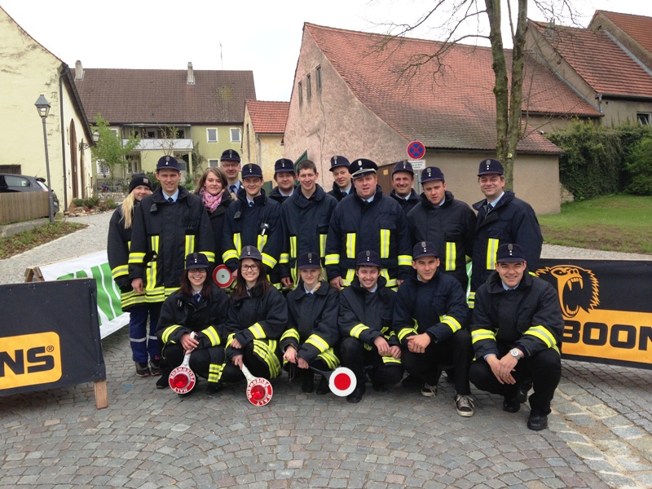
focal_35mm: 33
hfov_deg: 55.4
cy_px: 244
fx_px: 622
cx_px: 326
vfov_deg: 42.9
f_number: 2.4
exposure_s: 1/553
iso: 50
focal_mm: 4.12
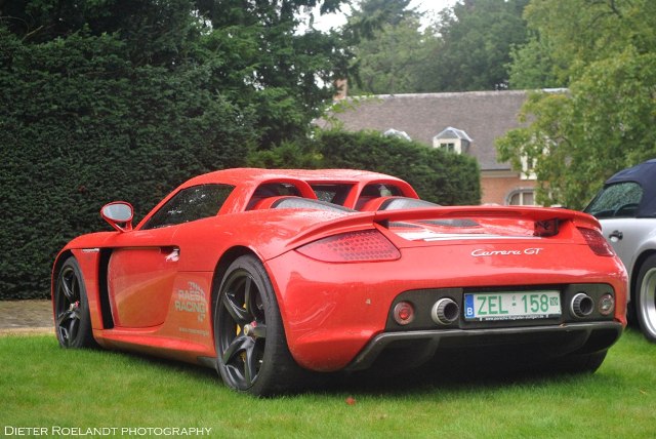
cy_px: 220
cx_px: 328
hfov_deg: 28.0
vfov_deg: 19.0
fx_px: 1313
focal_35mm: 72
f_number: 5.6
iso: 280
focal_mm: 48
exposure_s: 1/30
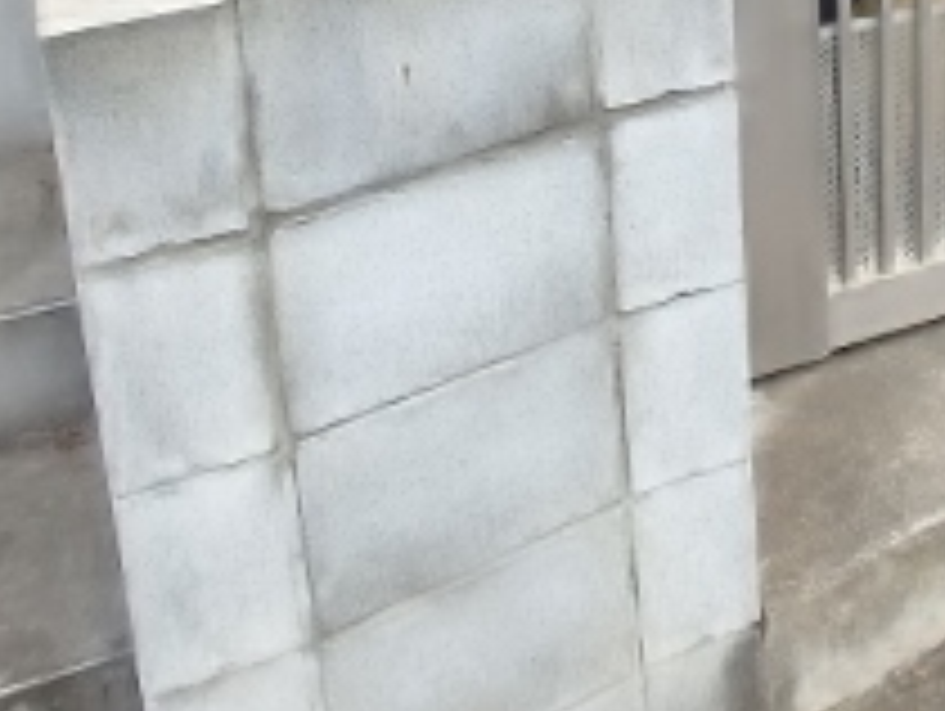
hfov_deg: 28.1
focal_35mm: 64
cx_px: 986
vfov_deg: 20.5
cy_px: -274
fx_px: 1749
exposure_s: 1/125
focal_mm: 3.7
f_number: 3.5
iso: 125
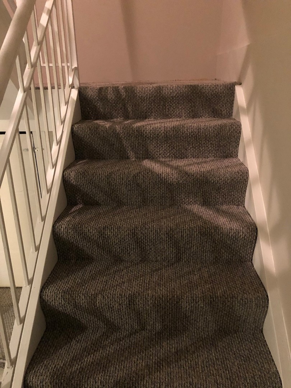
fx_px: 314
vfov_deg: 63.4
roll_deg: +0.6
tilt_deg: -20.9
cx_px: 146
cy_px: 194
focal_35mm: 28
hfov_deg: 49.7
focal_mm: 4
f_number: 1.8
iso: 640
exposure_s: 1/15
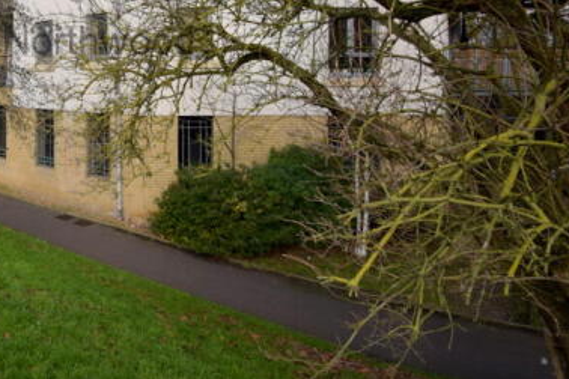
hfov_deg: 61.5
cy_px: 52
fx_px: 411
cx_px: 87
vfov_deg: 45.7
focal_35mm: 26
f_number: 5.6
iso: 140
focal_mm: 10
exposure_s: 1/125
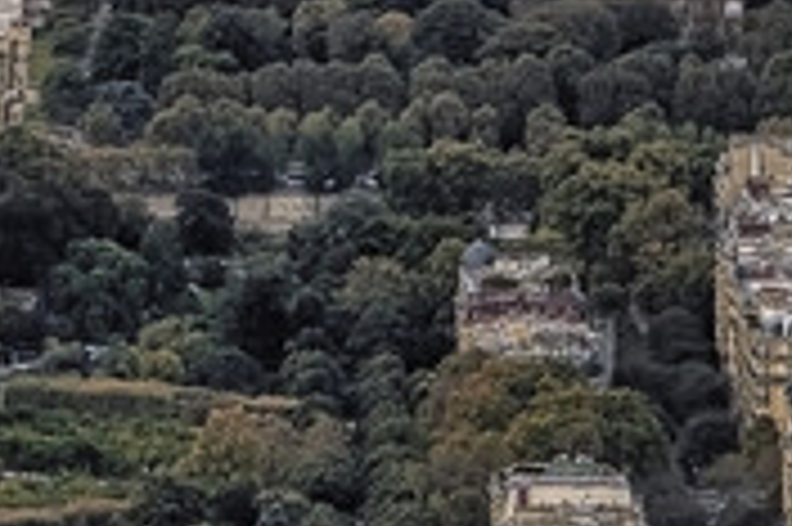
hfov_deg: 3.2
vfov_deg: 2.1
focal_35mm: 641
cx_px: -342
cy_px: -501
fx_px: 14089
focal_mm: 150
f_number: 8
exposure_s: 1/15
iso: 64
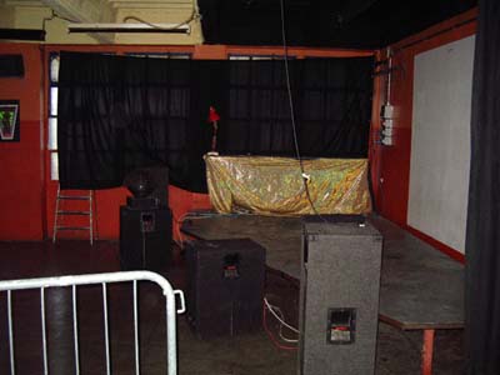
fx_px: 549
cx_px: 250
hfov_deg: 49.0
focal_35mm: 38
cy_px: 188
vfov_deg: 37.7
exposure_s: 1/60
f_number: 2.6
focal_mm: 5.8
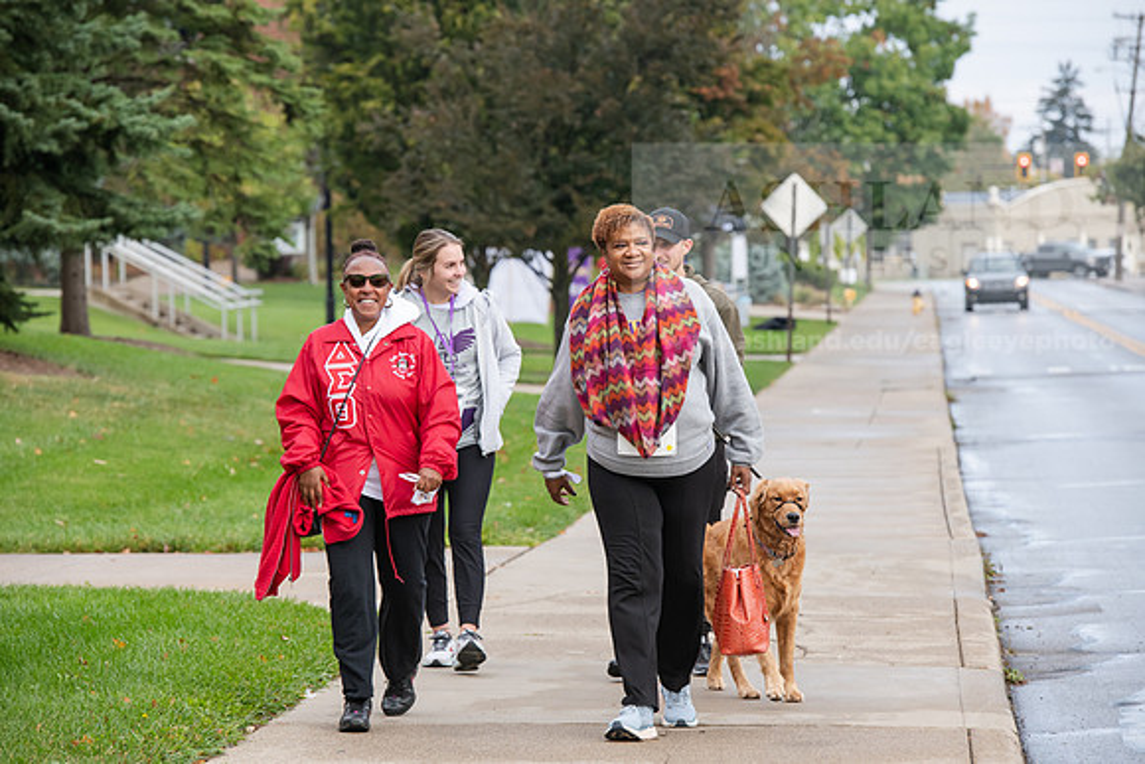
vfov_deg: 7.9
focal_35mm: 175
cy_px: 382
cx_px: 572
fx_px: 5567
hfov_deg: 11.7
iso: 640
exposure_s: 1/320
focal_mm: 175
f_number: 6.3
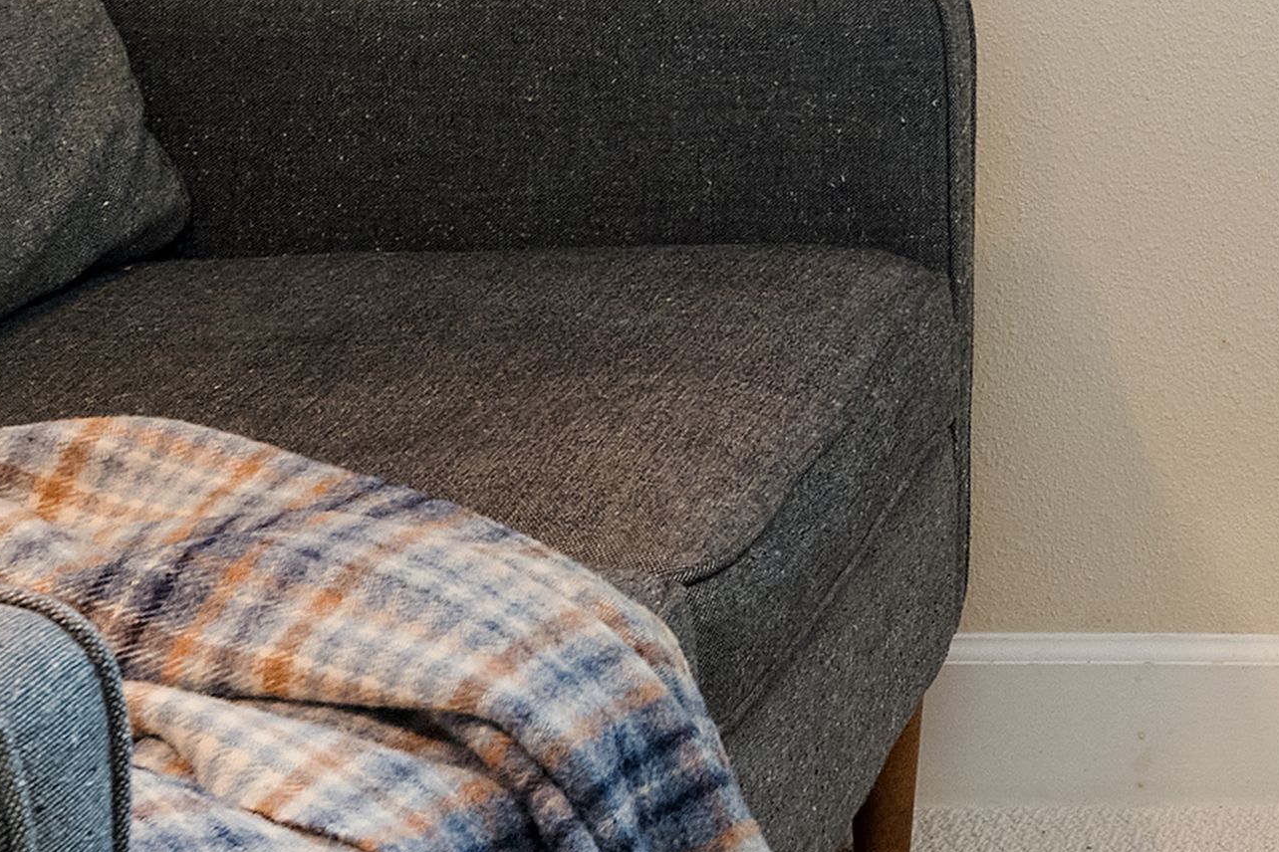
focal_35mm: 93
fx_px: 3311
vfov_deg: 13.8
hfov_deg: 20.2
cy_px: -435
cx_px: 1628
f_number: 6.3
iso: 400
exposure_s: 1/6
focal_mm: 14.5
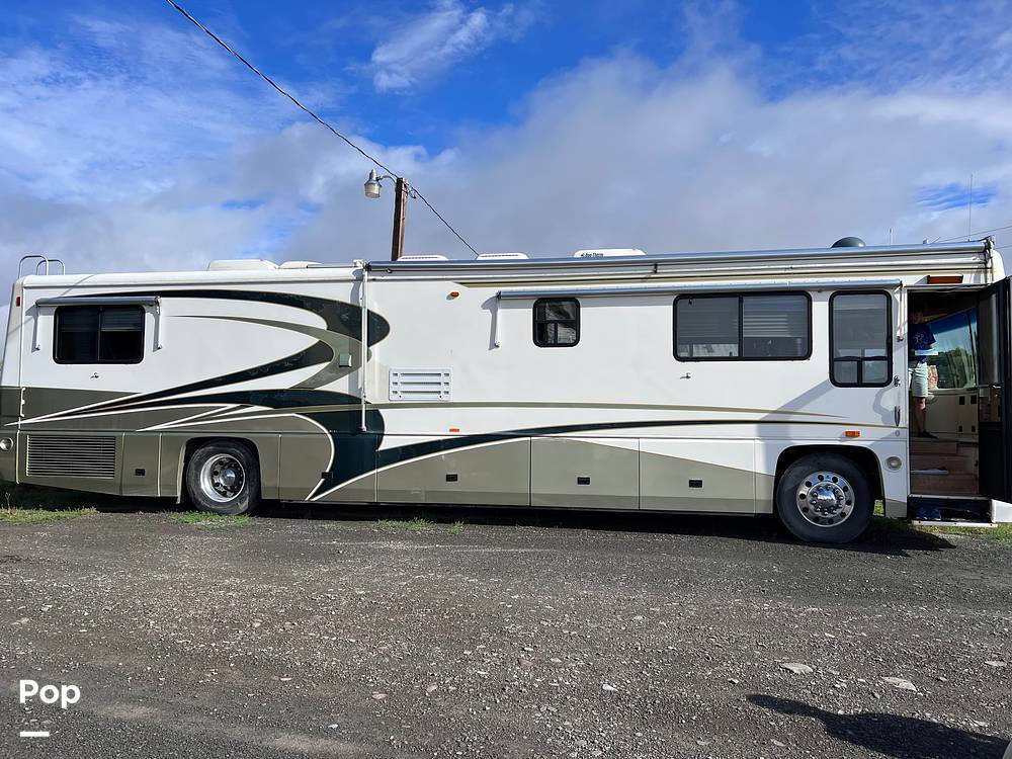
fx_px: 760
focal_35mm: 26
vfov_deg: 53.1
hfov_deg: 67.3
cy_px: 380
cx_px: 506
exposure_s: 1/6579
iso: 50
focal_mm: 5.7
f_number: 1.5
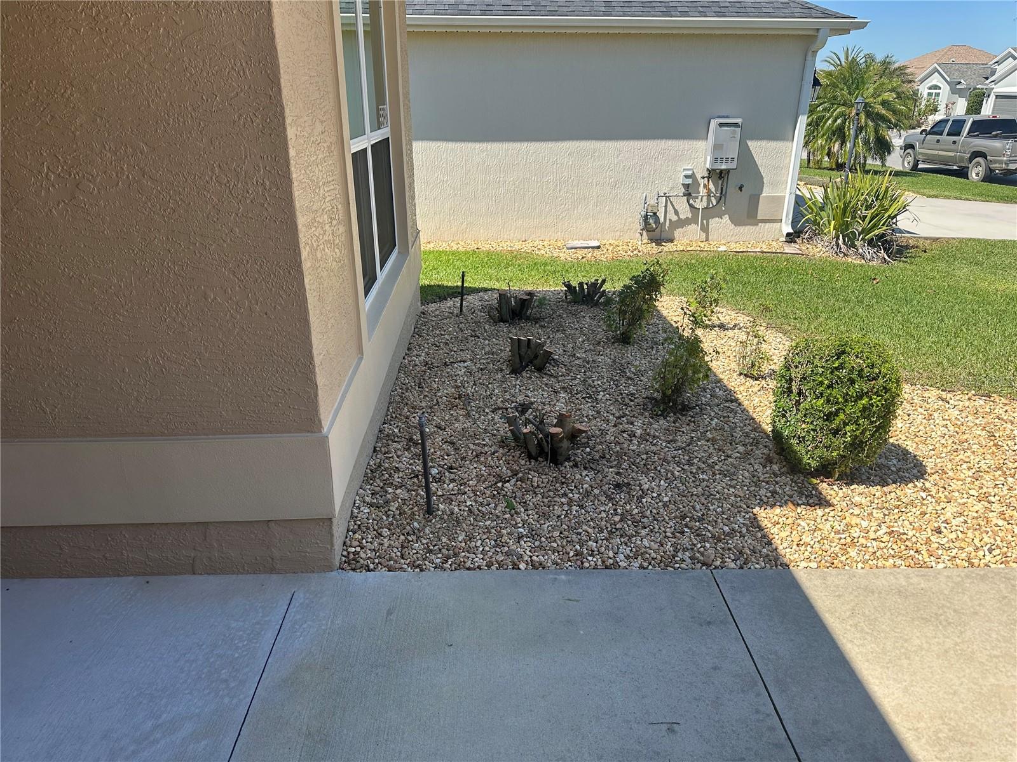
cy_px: 381
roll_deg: -0.3
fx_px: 705
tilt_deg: -21.6
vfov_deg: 56.8
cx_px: 508
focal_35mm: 24
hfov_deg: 71.6
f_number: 1.78
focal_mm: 6.86
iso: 80
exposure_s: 1/2203
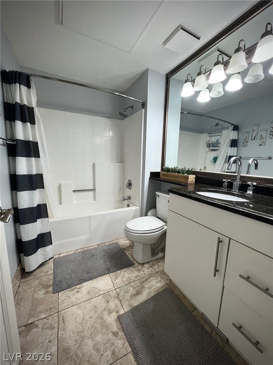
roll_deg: -1.7
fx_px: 137
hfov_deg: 89.9
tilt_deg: -8.6
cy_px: 182
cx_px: 136
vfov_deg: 106.2
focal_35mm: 13
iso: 64
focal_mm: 1.57
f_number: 1.8
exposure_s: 1/120
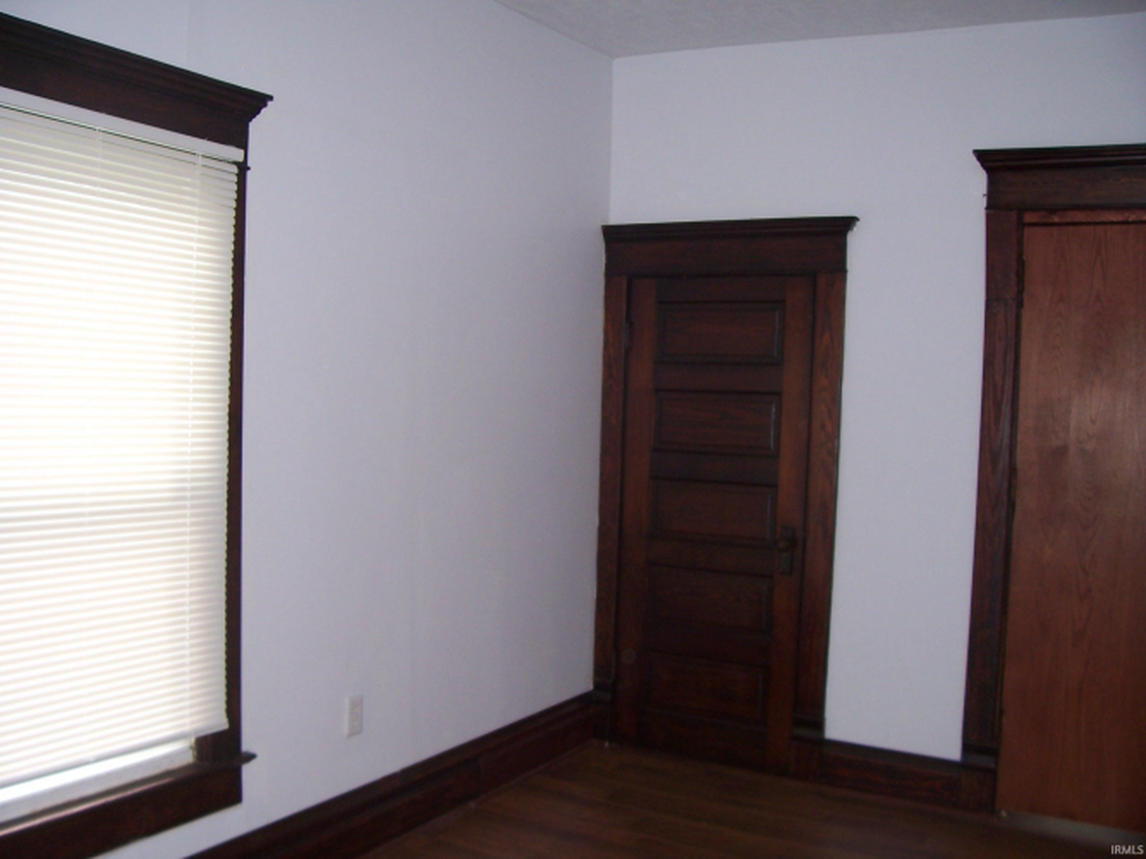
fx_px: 1125
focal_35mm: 34
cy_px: 430
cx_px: 573
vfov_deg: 41.8
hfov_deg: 54.0
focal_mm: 5.6
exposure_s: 1/60
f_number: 2.7
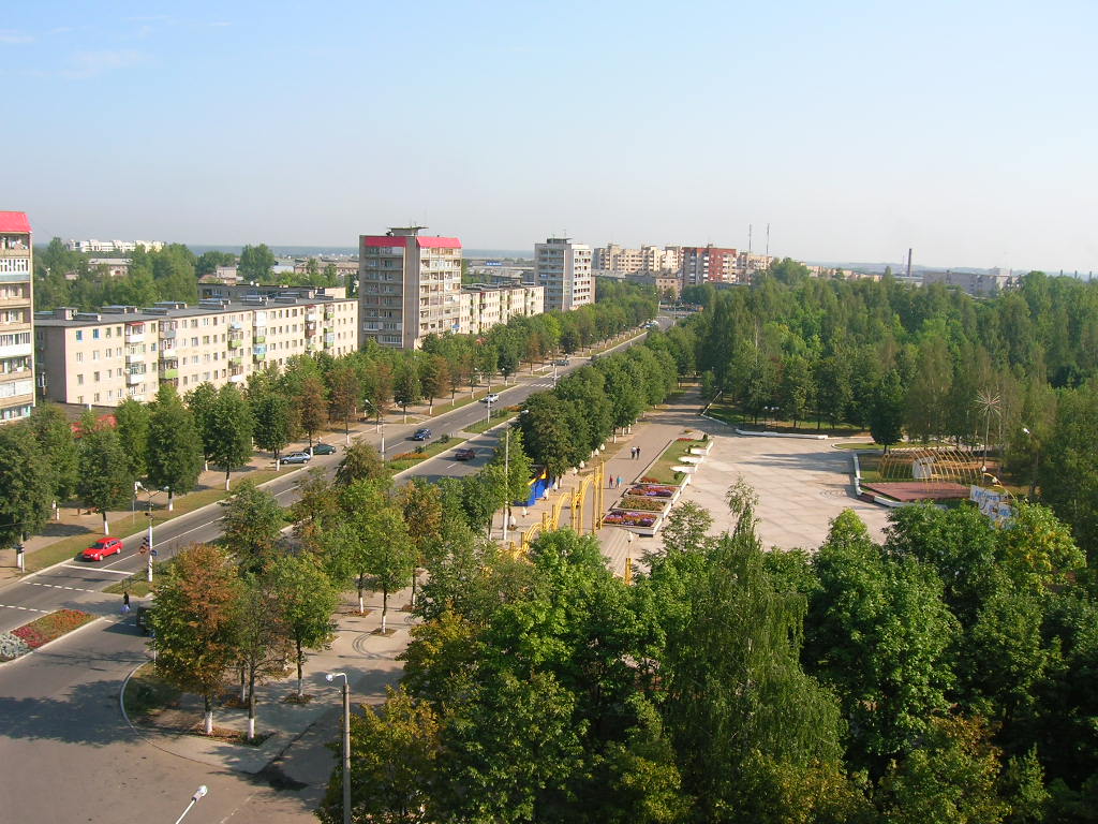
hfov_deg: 54.0
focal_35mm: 34
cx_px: 549
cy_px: 412
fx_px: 1078
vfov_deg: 41.8
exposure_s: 1/248
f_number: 4.9
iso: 50
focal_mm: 5.7
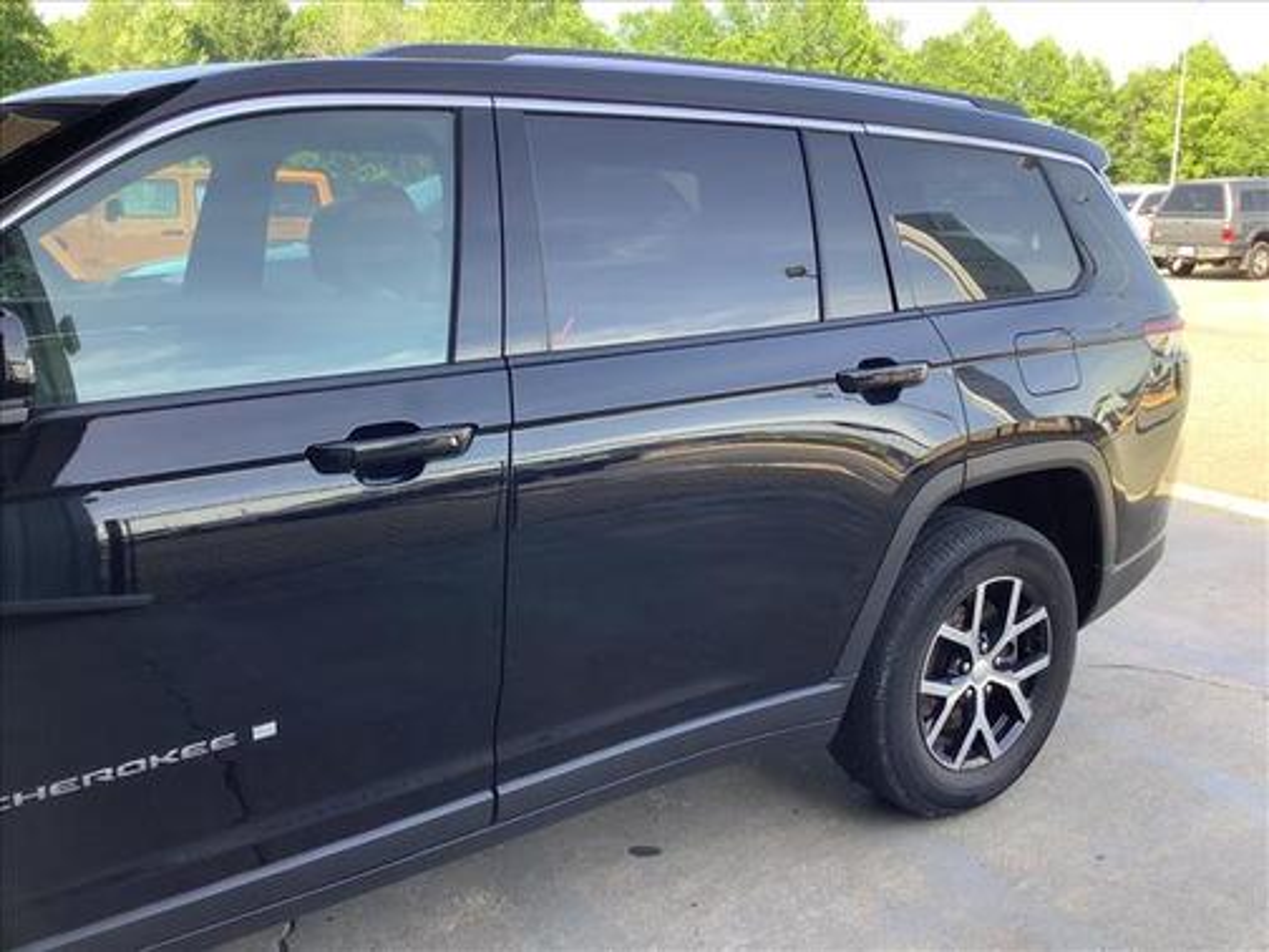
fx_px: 1136
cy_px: 476
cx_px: 634
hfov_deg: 58.4
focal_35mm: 31
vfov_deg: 45.4
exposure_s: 1/120
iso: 40
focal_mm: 3.3
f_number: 2.4
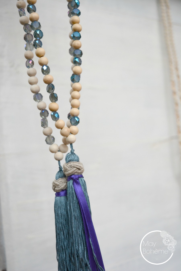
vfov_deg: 43.6
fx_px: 339
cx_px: 90
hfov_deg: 29.9
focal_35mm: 45
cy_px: 136
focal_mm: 30
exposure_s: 1/100
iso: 400
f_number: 5
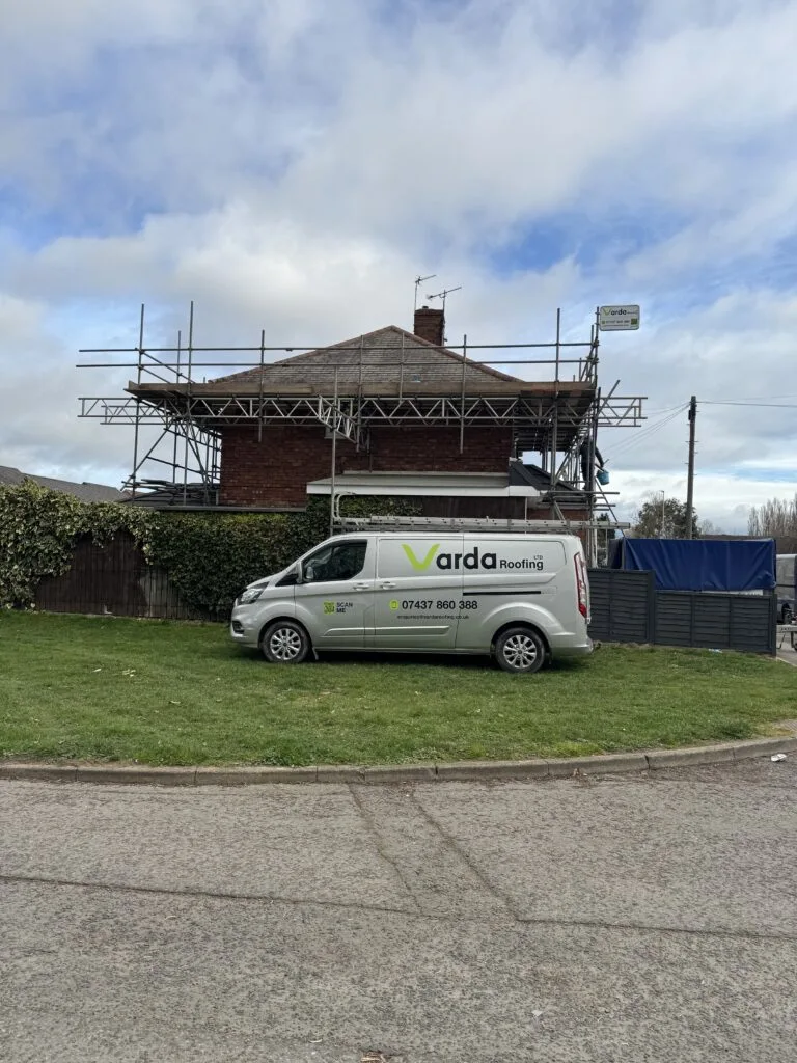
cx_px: 398
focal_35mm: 24
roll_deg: -2.1
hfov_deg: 56.8
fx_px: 737
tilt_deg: +1.8
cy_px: 532
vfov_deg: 71.6
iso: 80
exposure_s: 1/2105
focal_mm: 6.76
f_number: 1.78
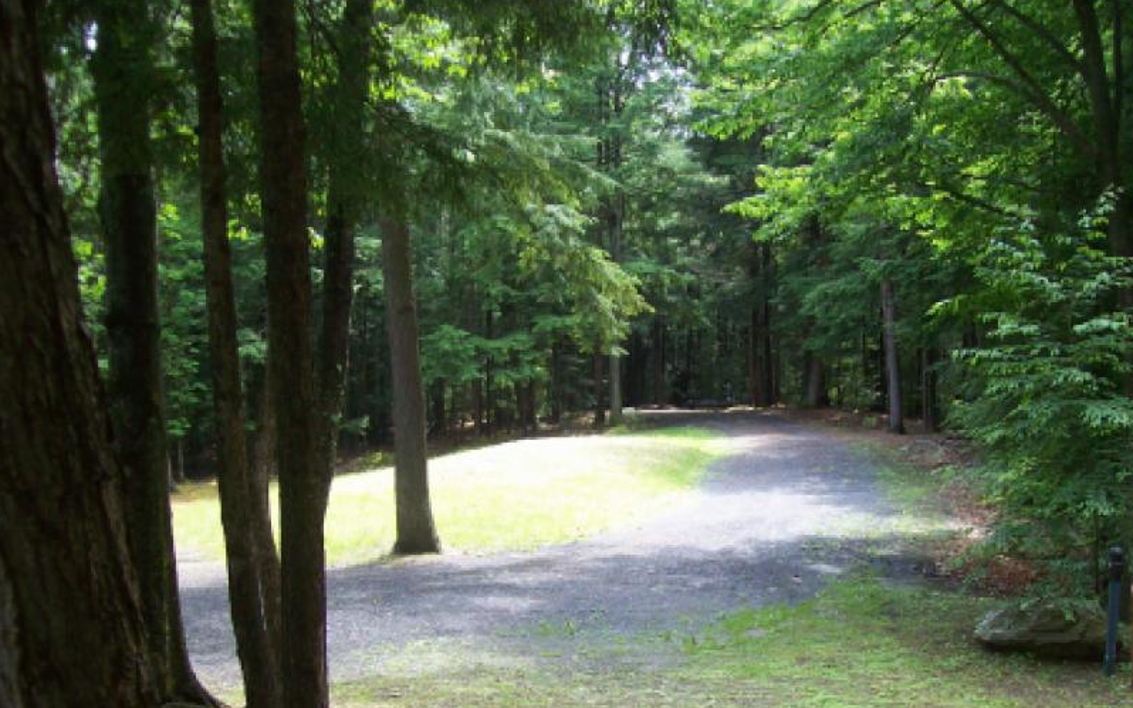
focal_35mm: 49
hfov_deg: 40.9
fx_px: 1513
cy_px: 530
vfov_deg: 26.0
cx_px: 677
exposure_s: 1/133
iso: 80
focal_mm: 6
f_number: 2.7
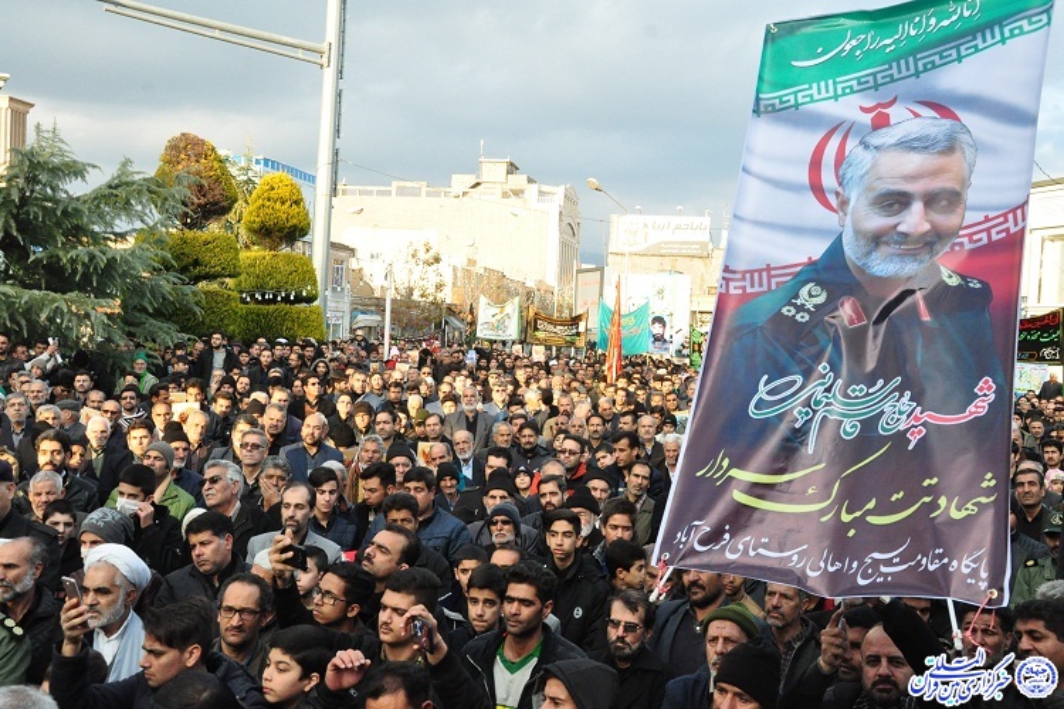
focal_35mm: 36
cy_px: 354
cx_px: 532
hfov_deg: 53.1
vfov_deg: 36.9
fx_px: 1064
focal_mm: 24
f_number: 10
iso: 2000
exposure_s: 1/400
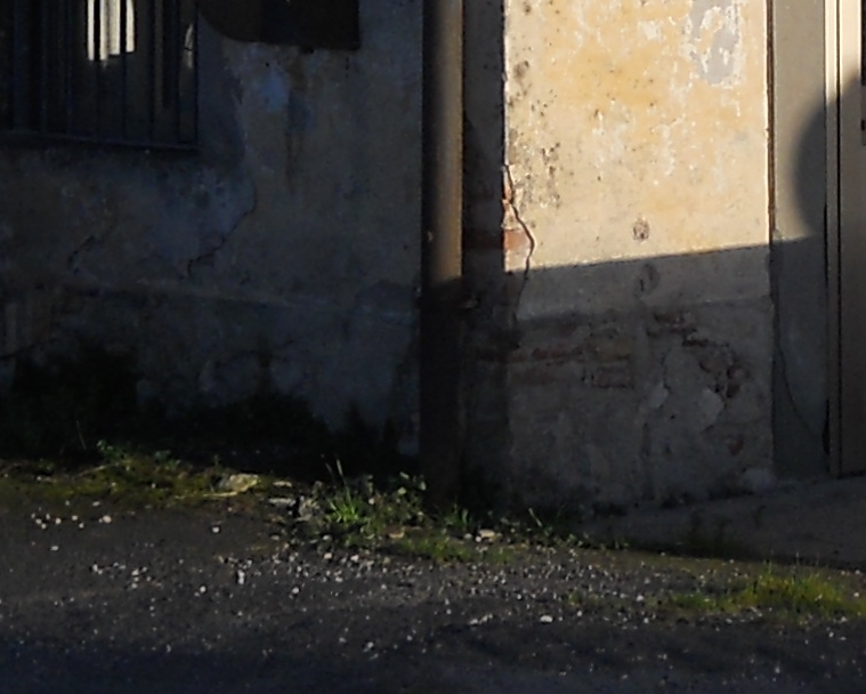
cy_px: -267
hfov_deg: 11.1
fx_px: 4411
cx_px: 824
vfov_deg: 8.8
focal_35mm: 172
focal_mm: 6.72
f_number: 5.5
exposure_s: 1/320
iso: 80
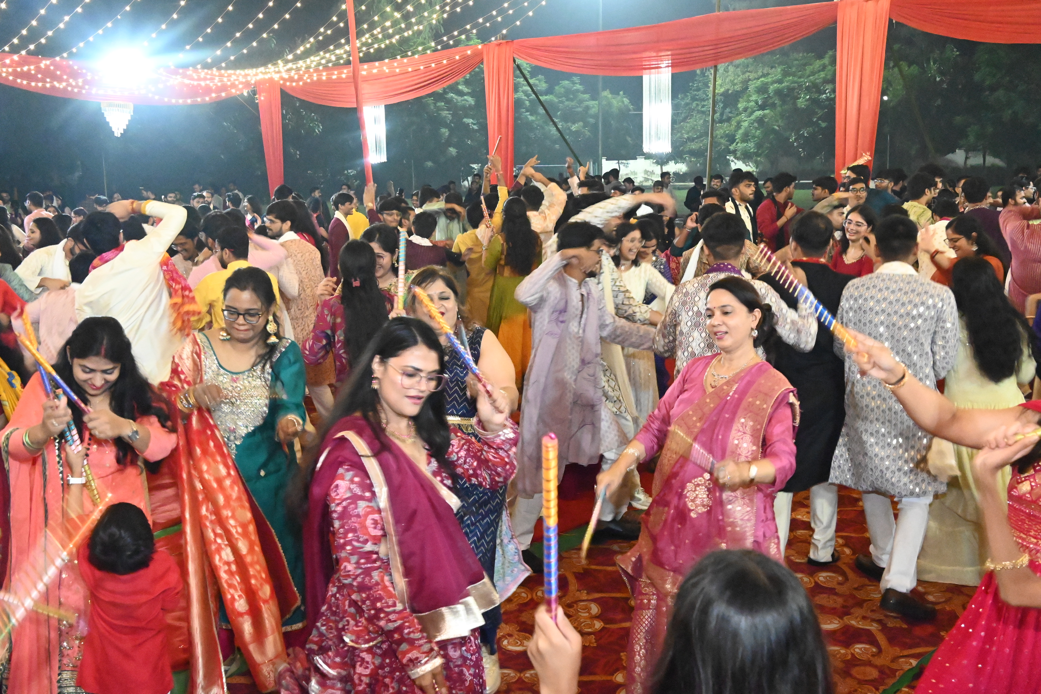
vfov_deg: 36.2
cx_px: 520
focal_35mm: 37
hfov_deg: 52.2
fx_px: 1063
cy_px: 347
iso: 16000
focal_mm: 24.5
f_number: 7.1
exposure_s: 1/80
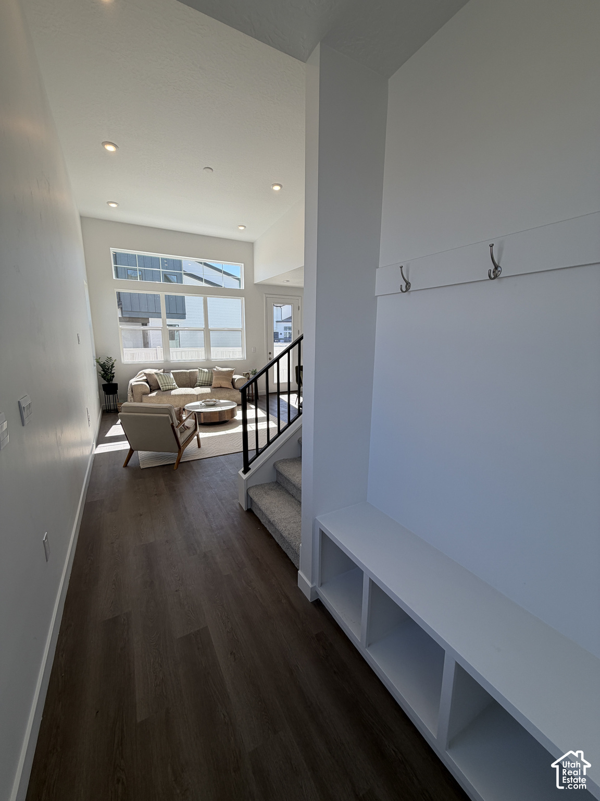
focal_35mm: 14
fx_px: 324
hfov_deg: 85.7
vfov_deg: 102.1
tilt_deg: -12.0
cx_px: 300
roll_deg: -0.5
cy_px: 400
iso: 20
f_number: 2.2
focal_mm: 2.22
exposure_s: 1/120
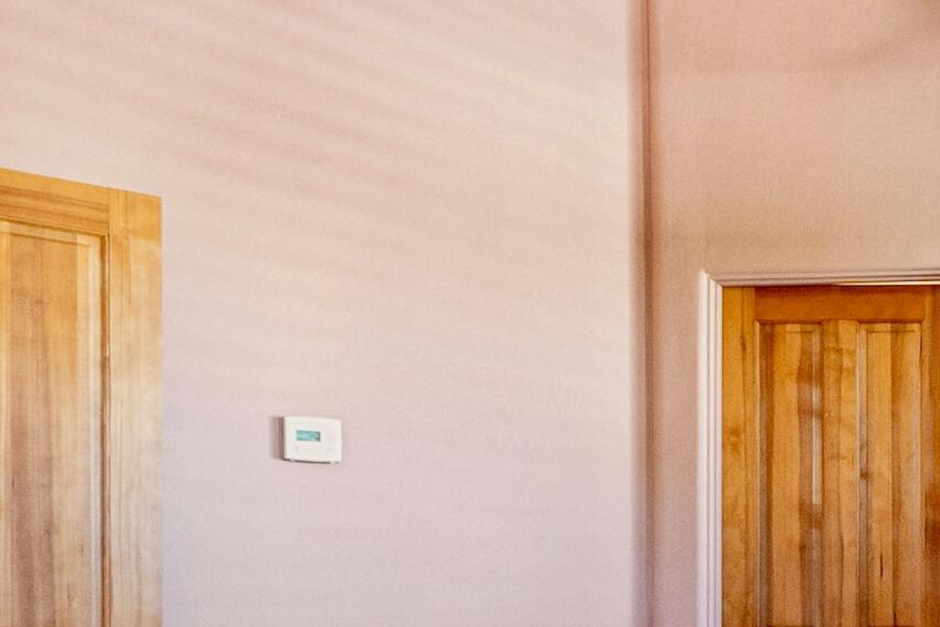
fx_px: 1384
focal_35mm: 53
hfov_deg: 29.7
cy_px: 679
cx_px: 1235
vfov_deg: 24.0
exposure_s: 1/3
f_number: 10
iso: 320
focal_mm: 10
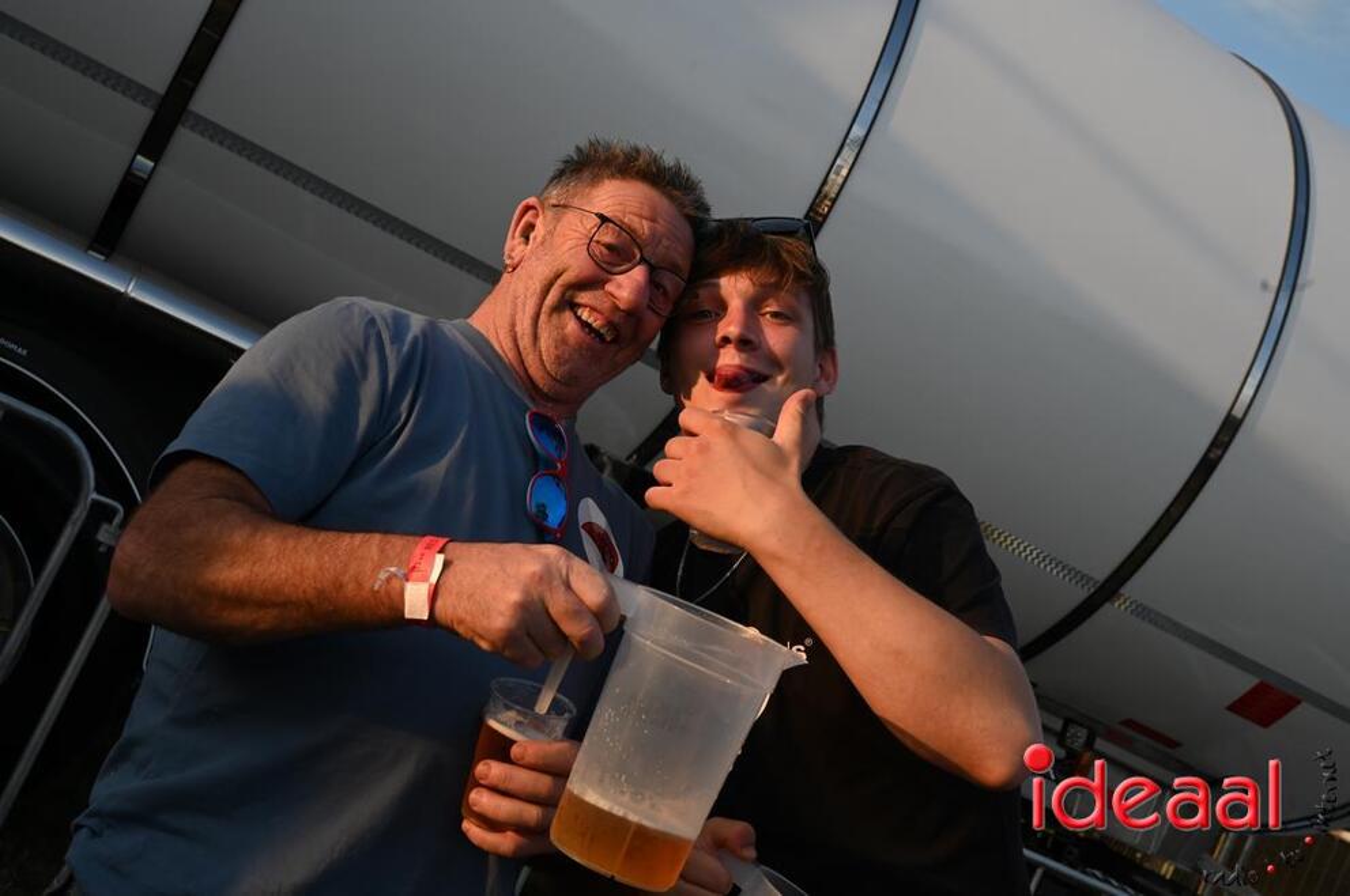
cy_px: 448
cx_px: 675
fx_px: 1798
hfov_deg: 41.2
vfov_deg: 28.0
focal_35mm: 48
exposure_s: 1/400
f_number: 10
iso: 640
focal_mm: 48
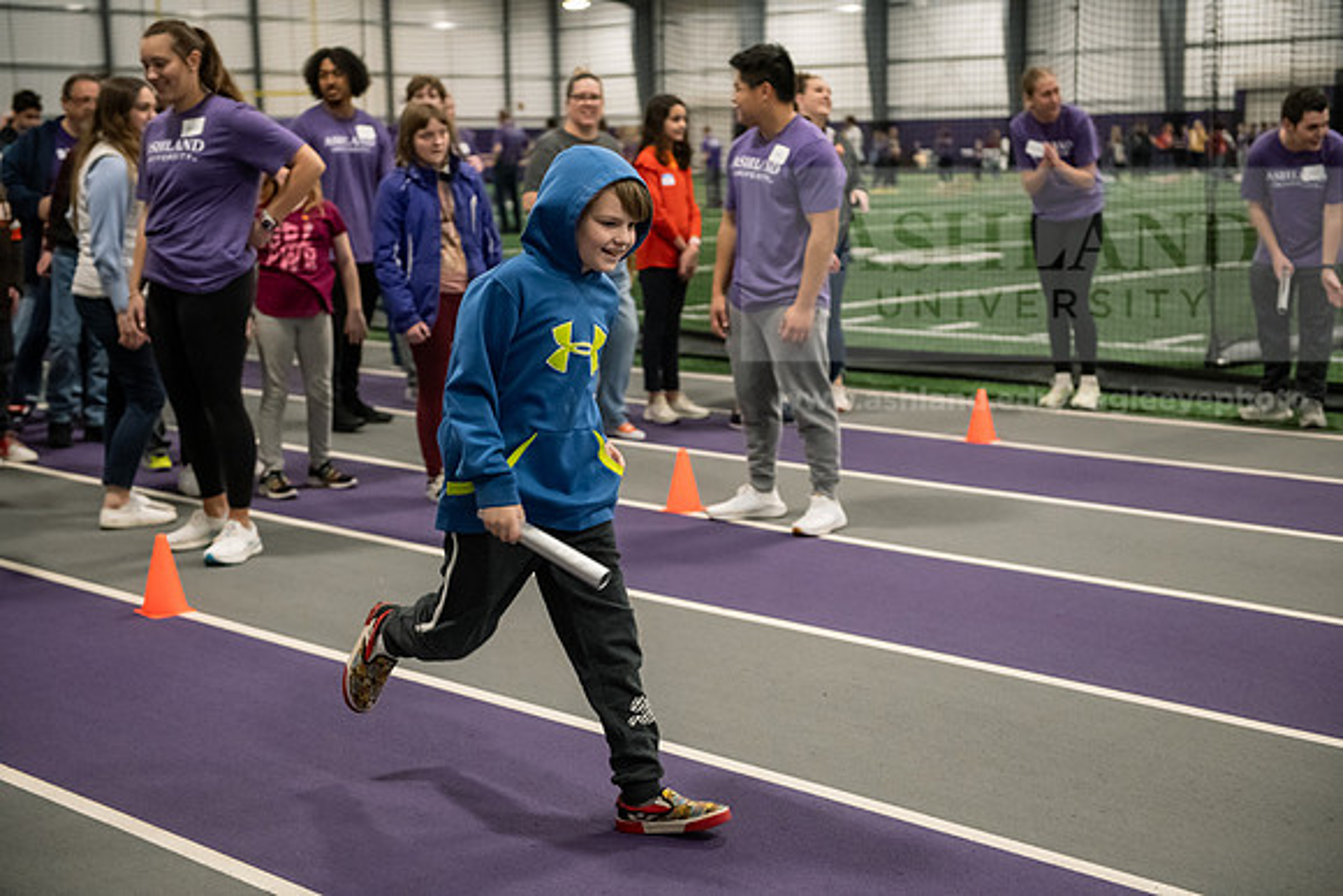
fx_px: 2090
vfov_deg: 24.2
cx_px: 672
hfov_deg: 35.6
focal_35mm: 56
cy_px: 448
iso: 4000
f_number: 3.2
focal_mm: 56
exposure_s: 1/400
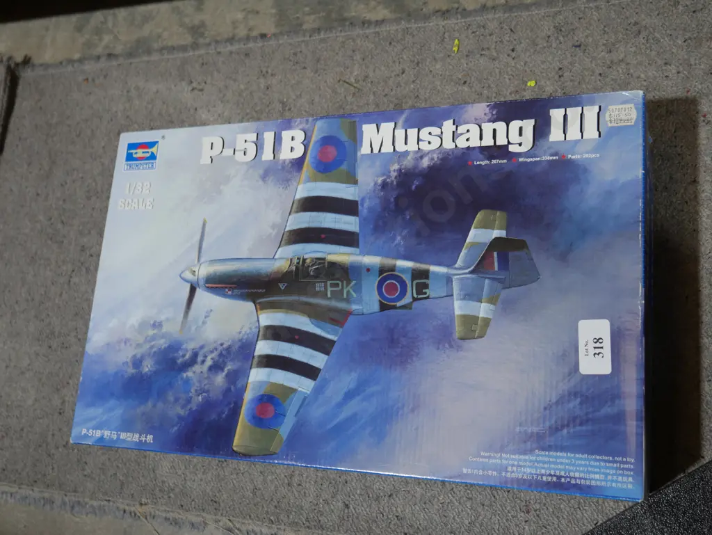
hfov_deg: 51.3
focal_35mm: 36
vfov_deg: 39.7
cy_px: 268
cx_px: 356
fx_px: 741
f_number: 4
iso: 250
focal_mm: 18
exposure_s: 1/60
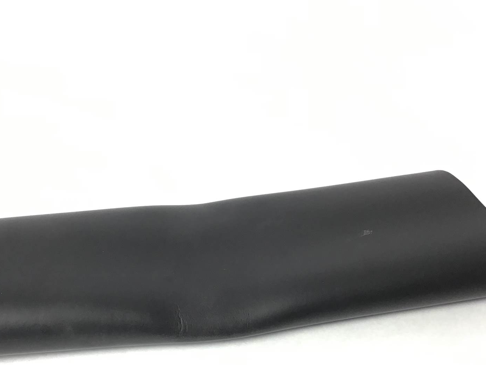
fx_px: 632
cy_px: 243
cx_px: 198
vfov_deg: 31.9
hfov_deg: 41.9
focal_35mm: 45
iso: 64
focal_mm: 3.3
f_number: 2.4
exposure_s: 1/33
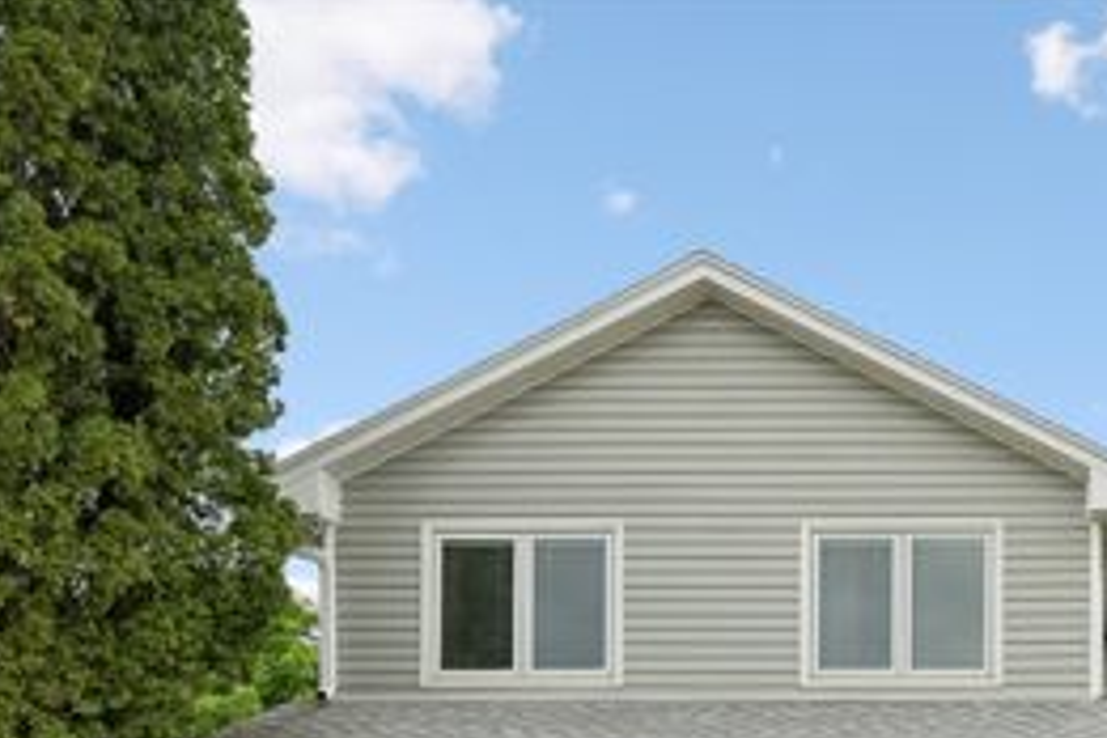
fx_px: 1353
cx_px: 971
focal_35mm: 44
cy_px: 698
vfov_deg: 29.0
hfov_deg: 41.4
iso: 400
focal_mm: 23
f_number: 8
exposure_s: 1/800
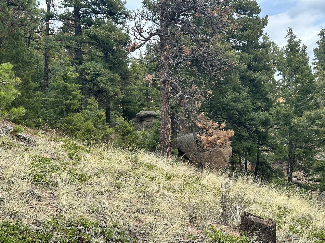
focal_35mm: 48
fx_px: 451
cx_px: 162
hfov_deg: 39.7
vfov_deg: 30.3
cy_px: 122
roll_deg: +5.7
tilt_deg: +2.1
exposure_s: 1/1339
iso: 64
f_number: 1.78
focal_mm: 6.86
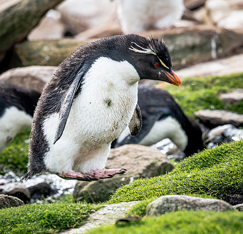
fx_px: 3538
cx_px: 105
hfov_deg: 3.9
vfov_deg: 3.8
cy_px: 142
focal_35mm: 454
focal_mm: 300
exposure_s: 1/640
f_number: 8
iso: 500
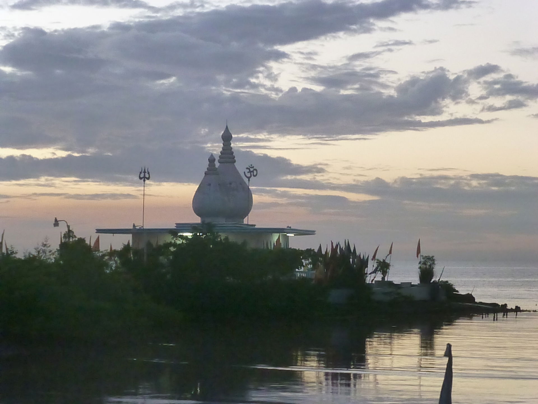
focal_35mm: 115
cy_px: 202
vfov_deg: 12.9
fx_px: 1787
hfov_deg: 17.1
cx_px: 269
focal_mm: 20.6
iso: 2500
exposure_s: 1/200
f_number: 5.3
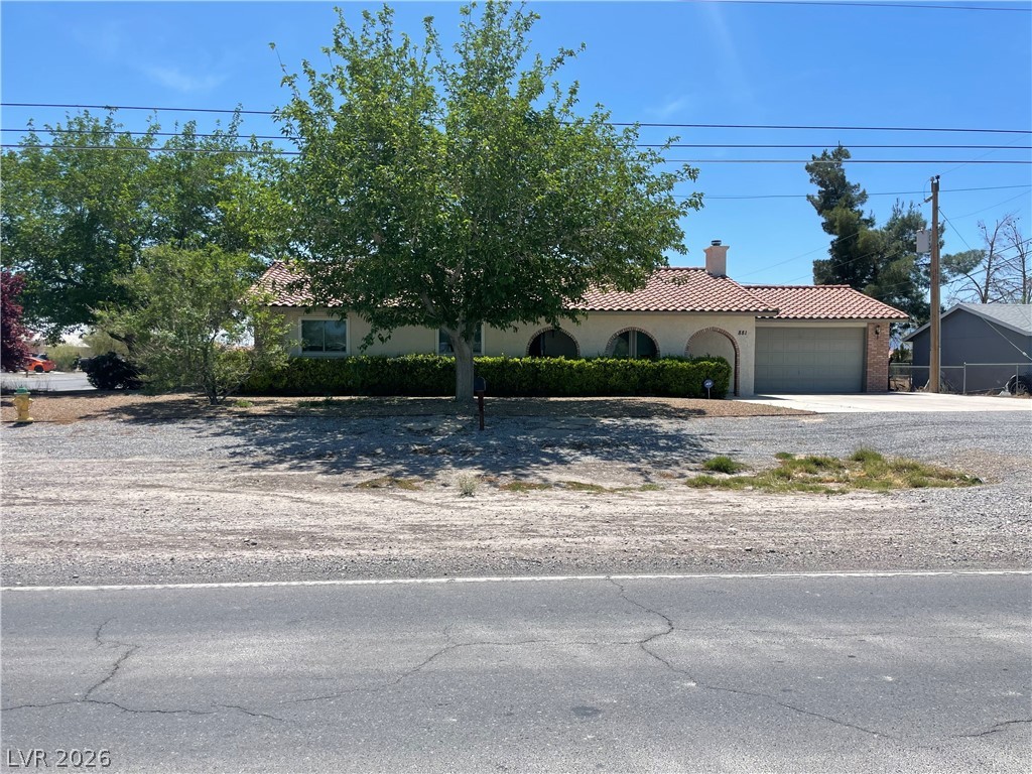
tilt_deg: -1.0
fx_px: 775
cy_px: 387
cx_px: 516
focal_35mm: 26
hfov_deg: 67.3
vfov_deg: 53.1
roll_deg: -0.1
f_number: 1.6
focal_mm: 4.2
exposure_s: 1/4000
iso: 32
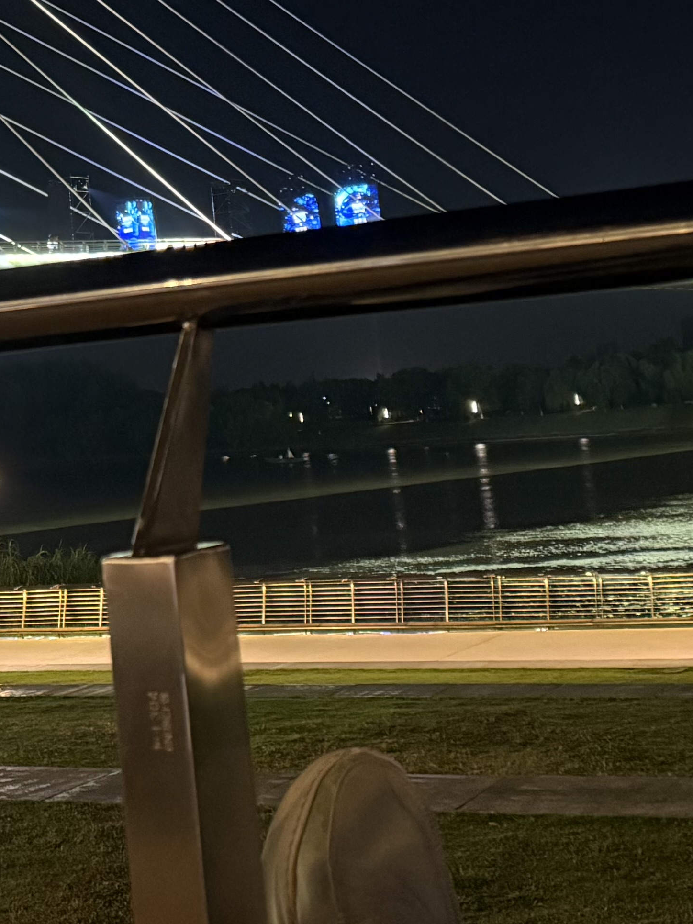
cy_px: 99
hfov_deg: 20.0
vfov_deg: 26.5
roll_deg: +4.8
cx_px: -29
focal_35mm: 71
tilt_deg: +10.2
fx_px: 1895
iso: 800
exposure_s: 1/33
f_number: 1.78
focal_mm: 6.76
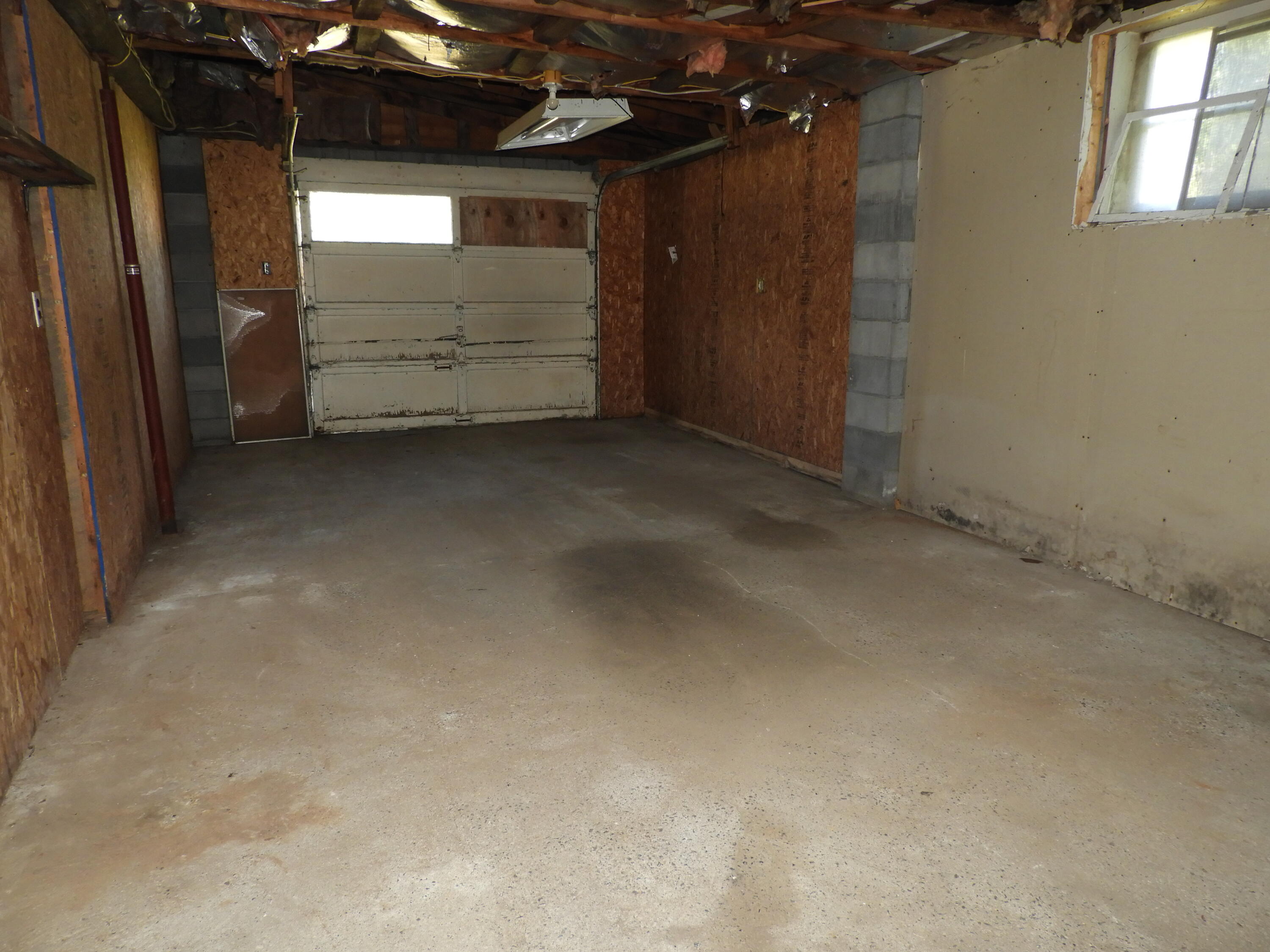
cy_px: 476
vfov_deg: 56.8
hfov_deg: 71.6
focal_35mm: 24
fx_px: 881
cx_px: 635
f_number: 3.3
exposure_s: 1/30
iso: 200
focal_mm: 4.3
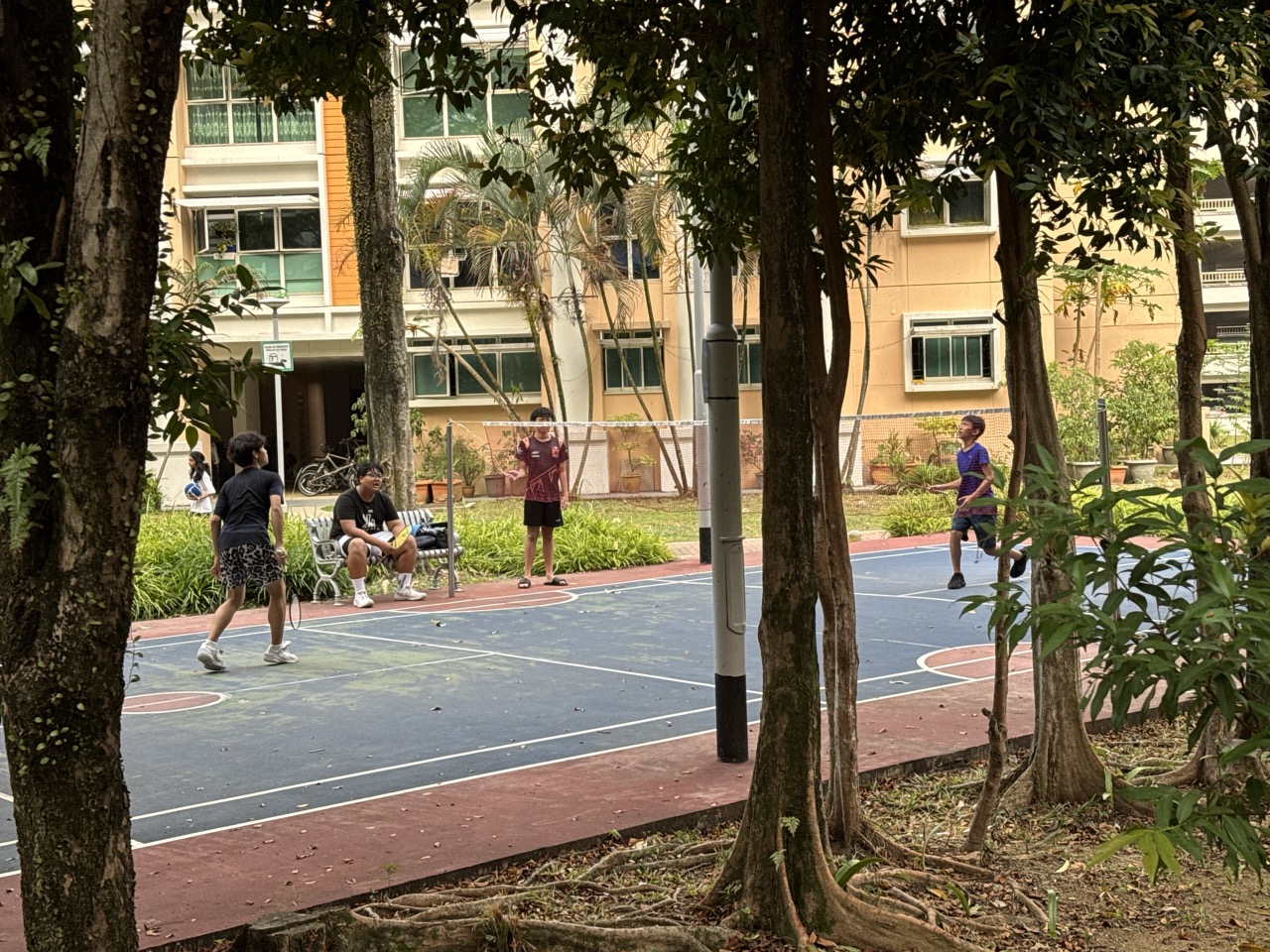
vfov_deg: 30.3
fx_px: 1761
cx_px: 635
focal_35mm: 48
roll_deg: +1.3
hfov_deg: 39.7
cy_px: 476
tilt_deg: -2.5
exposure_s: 1/121
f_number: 1.78
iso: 50
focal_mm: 6.76
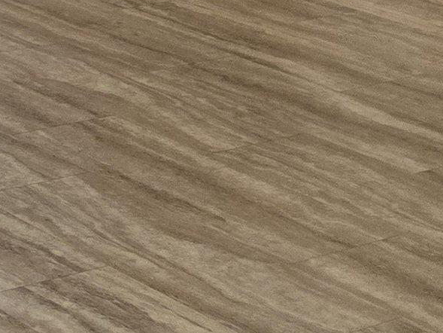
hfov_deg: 12.4
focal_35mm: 120
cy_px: -313
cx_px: -668
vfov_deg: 11.3
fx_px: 1536
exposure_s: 1/120
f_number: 1.8
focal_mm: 5.4
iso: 320
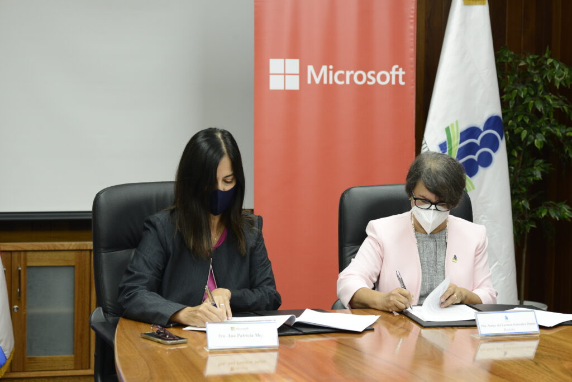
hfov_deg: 23.9
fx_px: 1351
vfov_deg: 16.1
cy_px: 191
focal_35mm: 85
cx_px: 286
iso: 1250
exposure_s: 1/125
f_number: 5.6
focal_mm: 85
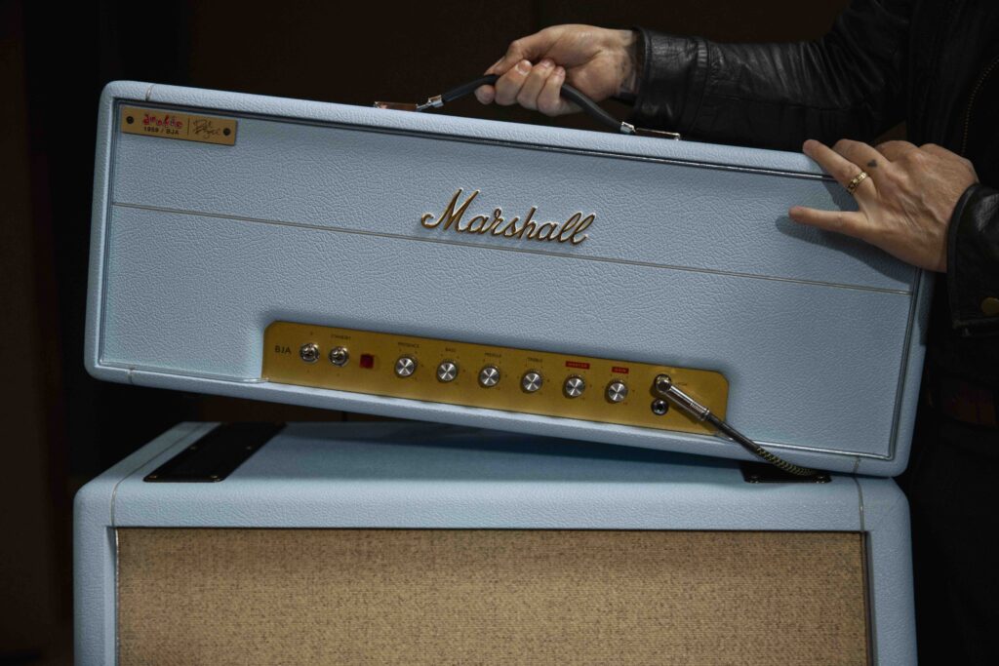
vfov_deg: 27.0
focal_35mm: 50
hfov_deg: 39.6
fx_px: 1388
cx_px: 500
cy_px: 333
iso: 800
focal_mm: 50
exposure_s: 1/200
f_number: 2.8
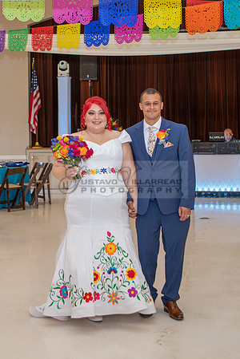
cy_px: 130
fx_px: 582
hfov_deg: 23.3
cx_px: 97
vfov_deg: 34.1
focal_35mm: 58
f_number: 2.8
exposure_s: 1/100
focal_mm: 30
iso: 1000
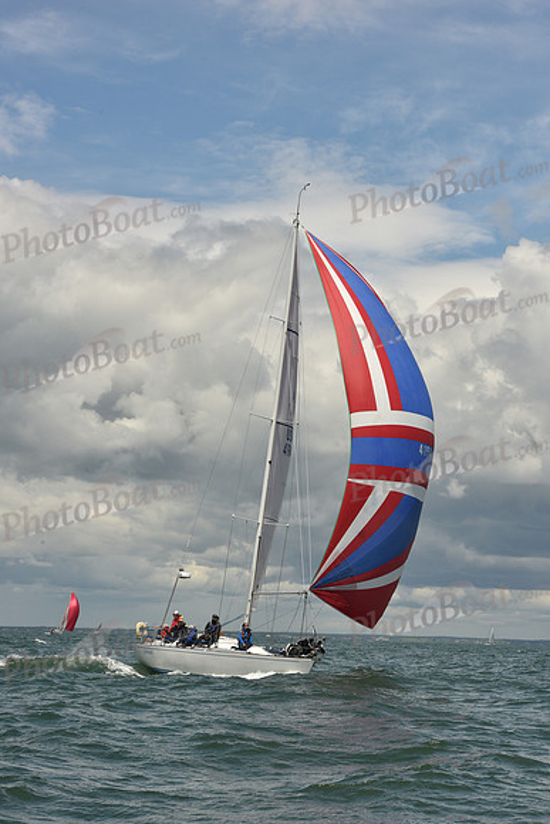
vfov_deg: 22.6
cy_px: 412
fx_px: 2061
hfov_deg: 15.2
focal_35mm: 90
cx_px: 275
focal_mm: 90
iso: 320
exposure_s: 1/800
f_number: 13
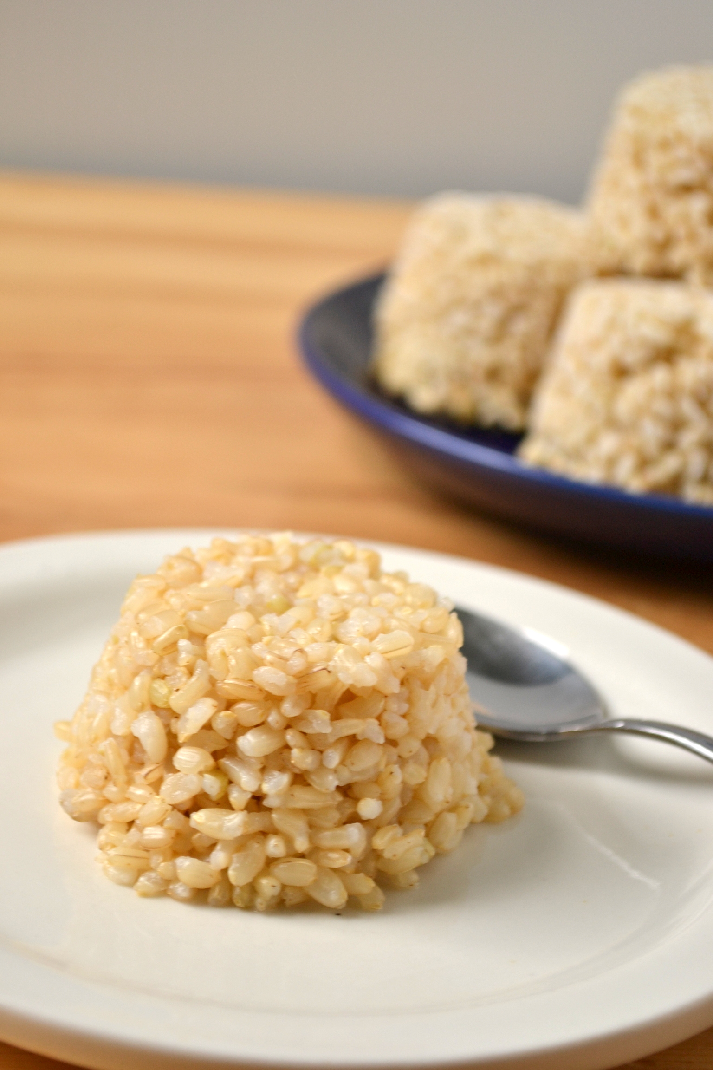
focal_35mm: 82
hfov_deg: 16.6
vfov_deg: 24.6
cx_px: 356
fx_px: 2451
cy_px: 535
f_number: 5.6
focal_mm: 55
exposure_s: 1/25
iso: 110
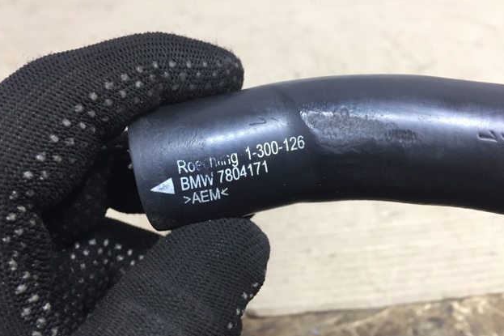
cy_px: 154
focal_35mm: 31
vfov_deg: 42.3
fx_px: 434
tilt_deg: -41.1
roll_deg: +6.4
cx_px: 250
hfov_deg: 60.3
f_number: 2.2
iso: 125
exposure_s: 1/33
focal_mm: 4.15
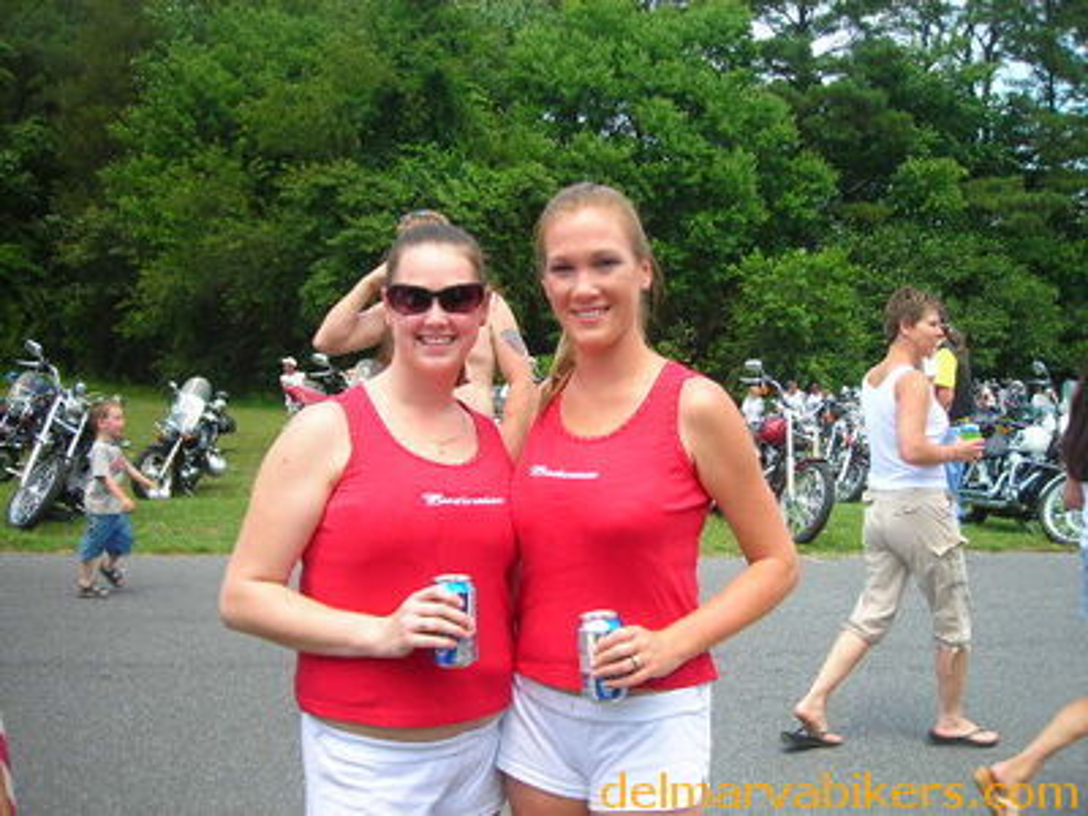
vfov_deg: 37.7
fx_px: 1194
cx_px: 544
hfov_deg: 49.0
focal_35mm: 38
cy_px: 408
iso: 50
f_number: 3.2
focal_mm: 6.3
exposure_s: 1/241
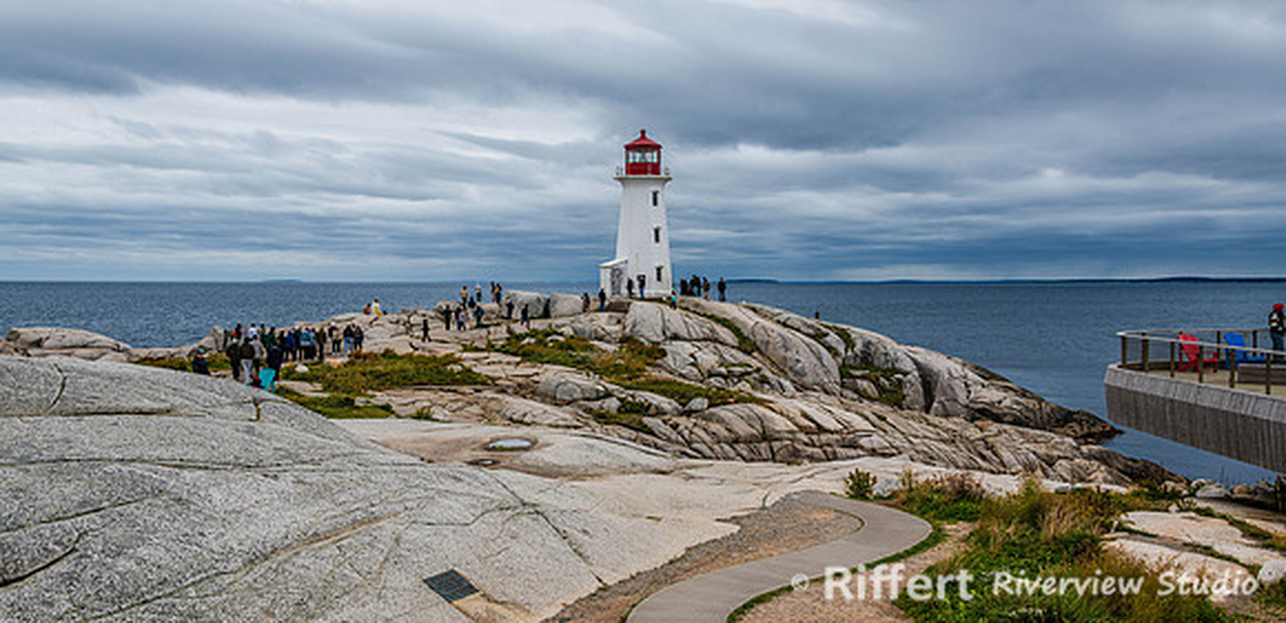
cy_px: 312
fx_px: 1003
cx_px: 643
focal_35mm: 30
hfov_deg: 65.3
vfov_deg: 34.5
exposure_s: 1/200
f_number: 8
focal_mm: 28
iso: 64
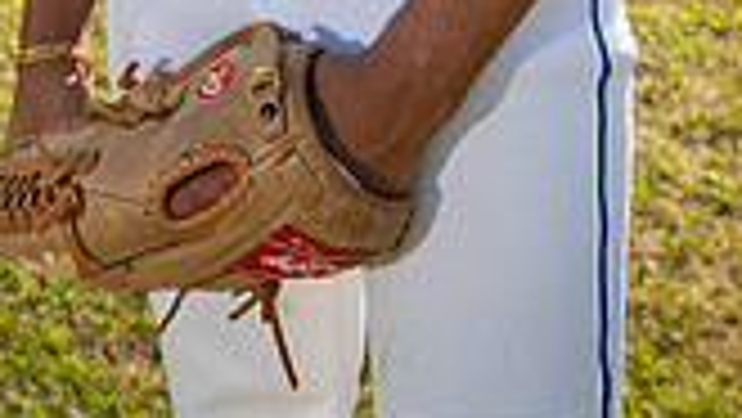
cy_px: -539
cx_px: 279
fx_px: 2421
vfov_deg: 9.0
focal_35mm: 123
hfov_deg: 17.4
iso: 200
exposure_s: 1/250
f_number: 8
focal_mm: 43
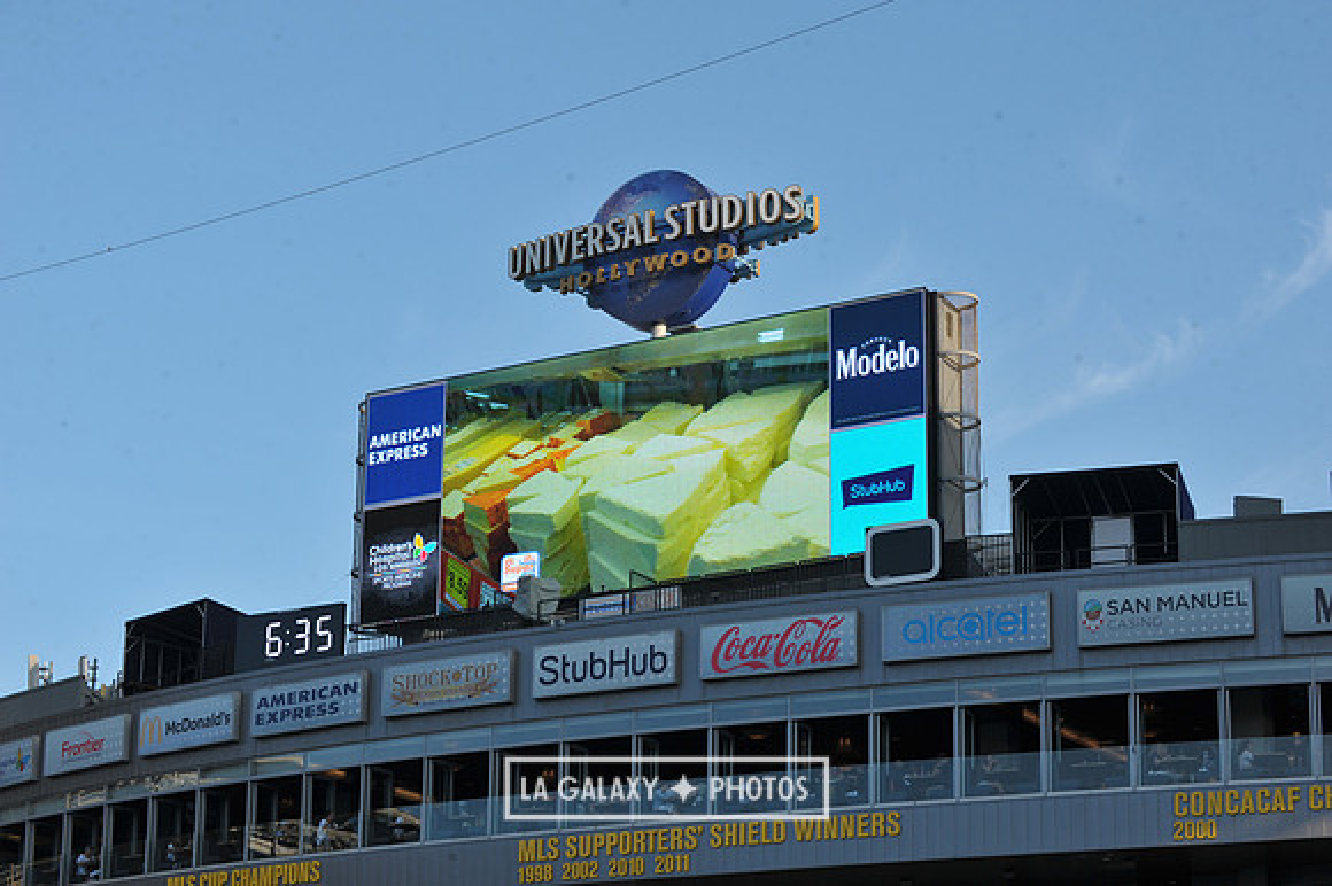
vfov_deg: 17.0
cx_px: 666
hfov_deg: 25.4
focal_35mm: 80
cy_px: 443
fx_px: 2958
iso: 400
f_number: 10
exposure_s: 1/400
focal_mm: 80
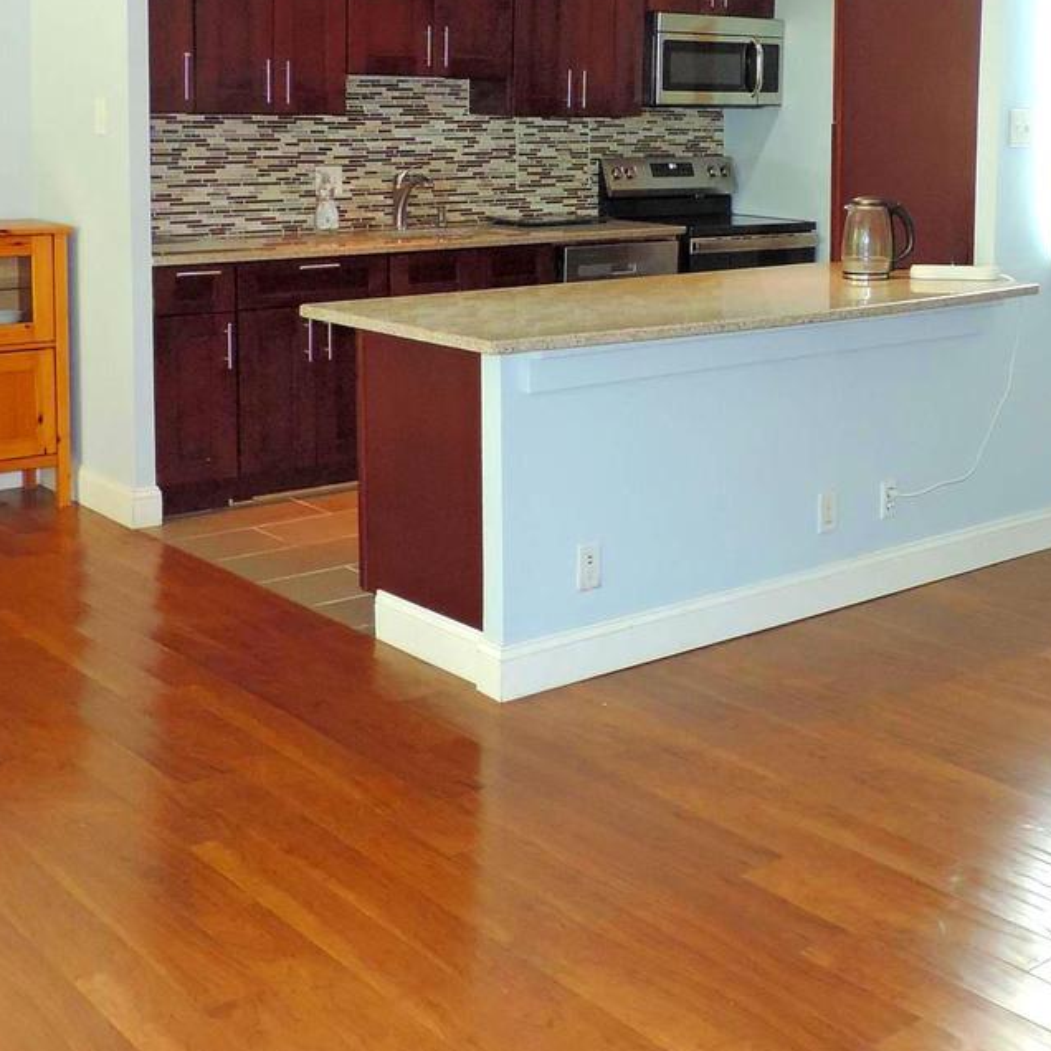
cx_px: 725
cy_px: 289
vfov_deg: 34.7
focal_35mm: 48
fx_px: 1649
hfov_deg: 34.9
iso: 400
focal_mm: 4.3
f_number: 3
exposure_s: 1/40
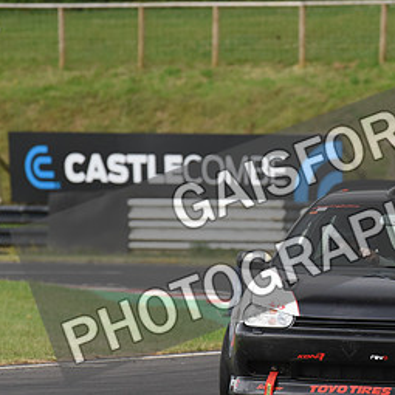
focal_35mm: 697
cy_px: 204
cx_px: 321
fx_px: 8998
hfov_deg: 2.5
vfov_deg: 2.5
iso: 1600
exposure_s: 1/1000
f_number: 6.3
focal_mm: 360
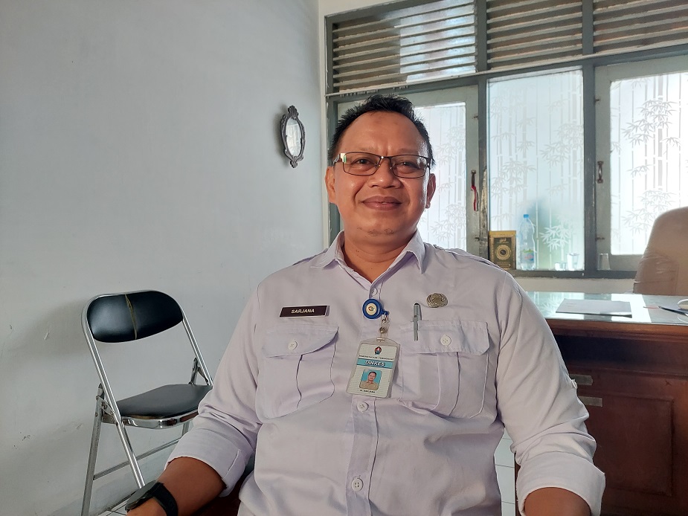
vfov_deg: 56.8
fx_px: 477
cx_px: 344
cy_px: 258
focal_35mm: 24
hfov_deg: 71.6
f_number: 1.8
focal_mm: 5.23
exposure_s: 1/50
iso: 320
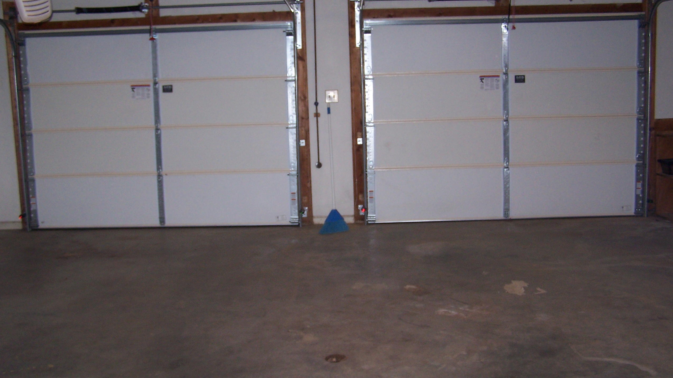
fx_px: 749
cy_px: 179
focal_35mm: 42
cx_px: 341
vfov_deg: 28.3
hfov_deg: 48.4
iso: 140
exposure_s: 1/60
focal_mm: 6.3
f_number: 2.8
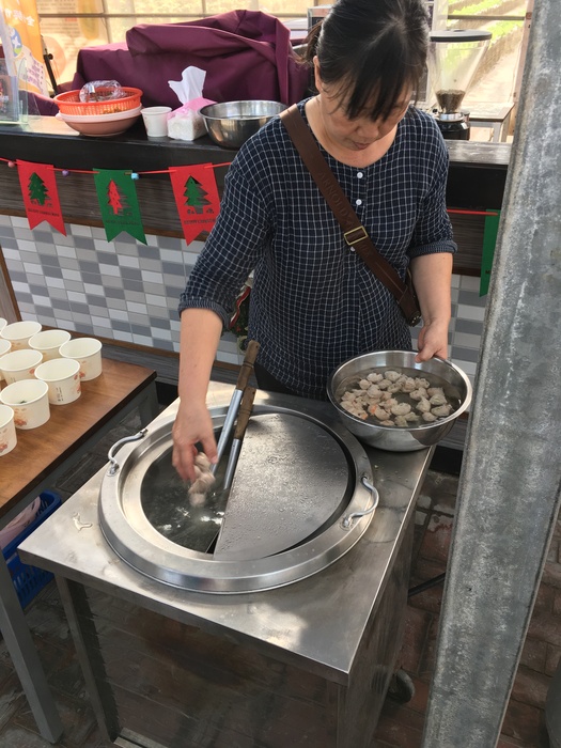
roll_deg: +0.2
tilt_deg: -31.6
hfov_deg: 48.2
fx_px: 627
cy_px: 374
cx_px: 280
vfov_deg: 61.7
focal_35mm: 29
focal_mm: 4.15
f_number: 2.2
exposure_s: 1/60
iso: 32
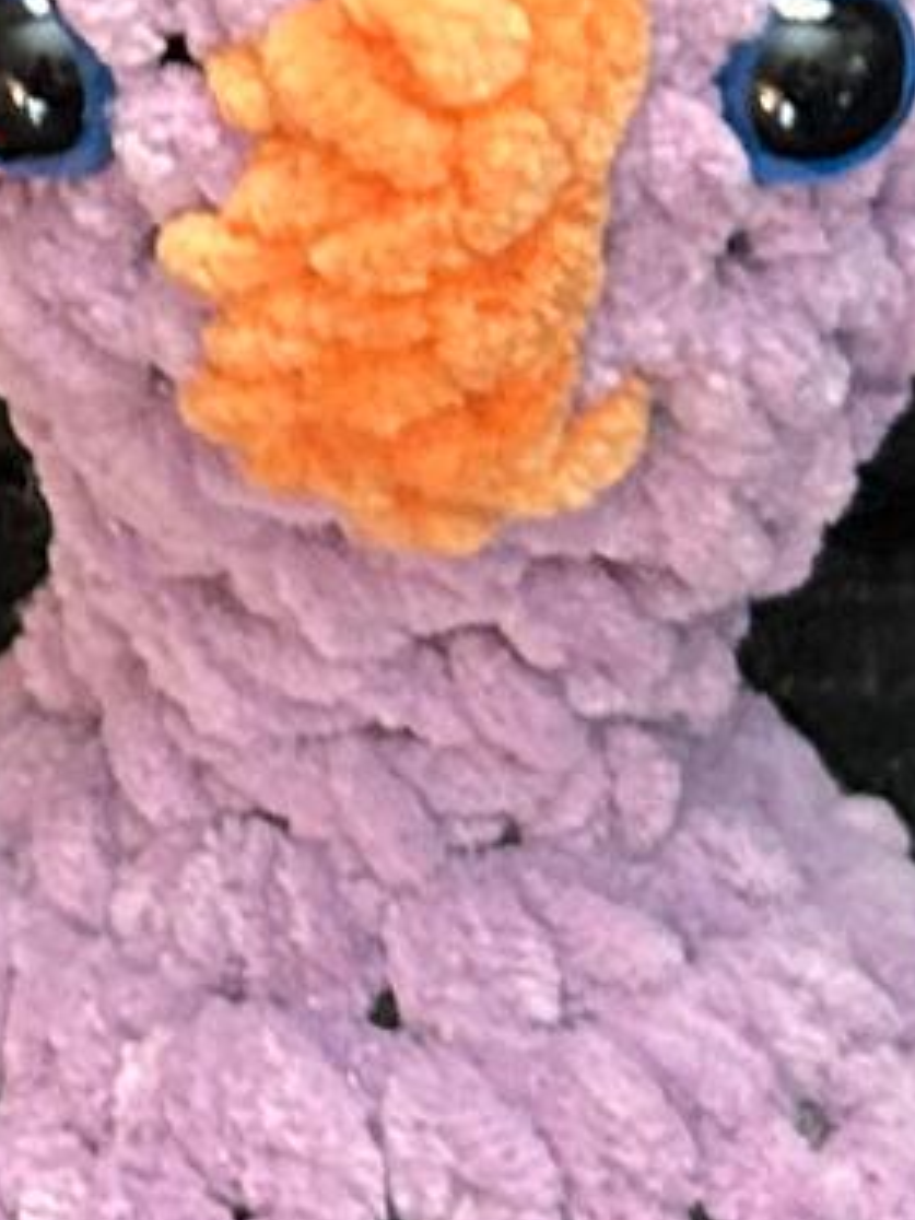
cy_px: 118
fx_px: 6309
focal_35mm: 179
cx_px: -885
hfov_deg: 7.9
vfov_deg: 11.0
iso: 500
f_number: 1.5
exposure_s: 1/30
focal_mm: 5.7
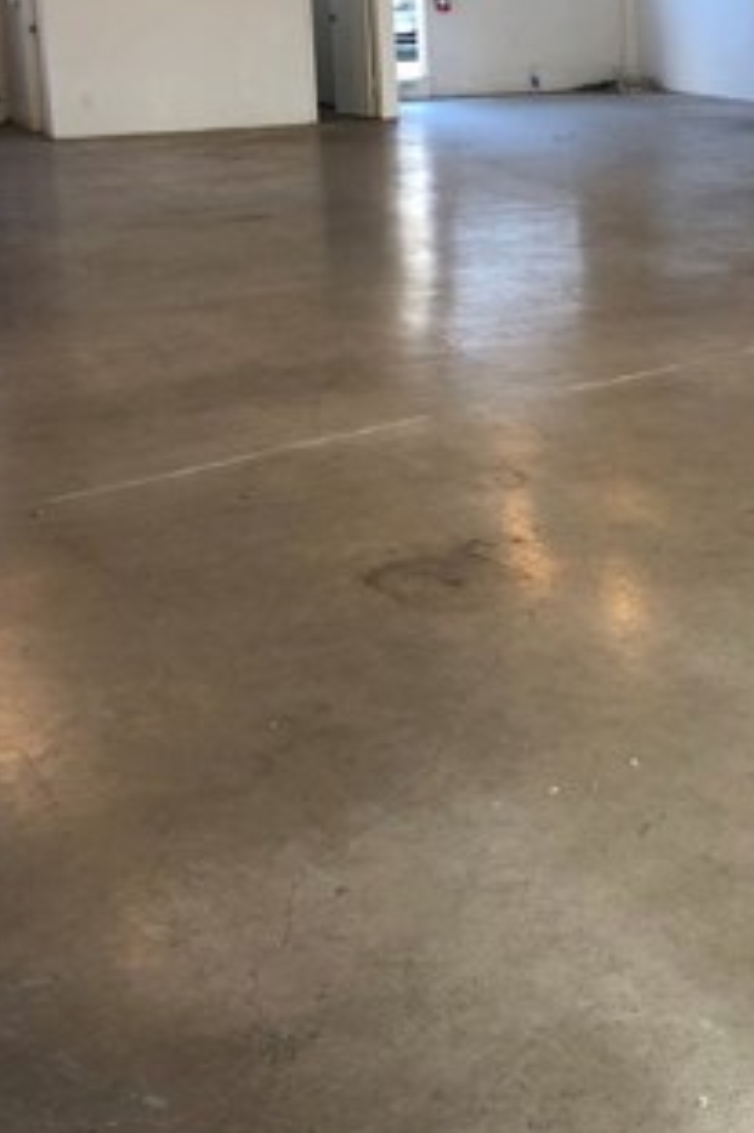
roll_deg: +1.0
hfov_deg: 22.3
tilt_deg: -12.2
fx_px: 1887
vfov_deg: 33.1
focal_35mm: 60
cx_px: 612
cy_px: 364
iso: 40
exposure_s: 1/24
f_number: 1.8
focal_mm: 3.99
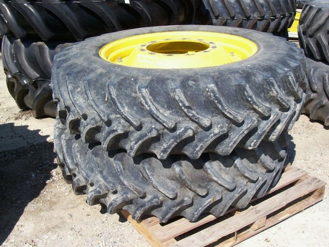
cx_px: 164
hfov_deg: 44.8
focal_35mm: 42
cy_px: 124
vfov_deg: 34.3
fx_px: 399
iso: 80
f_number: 5.6
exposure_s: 1/308
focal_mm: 7
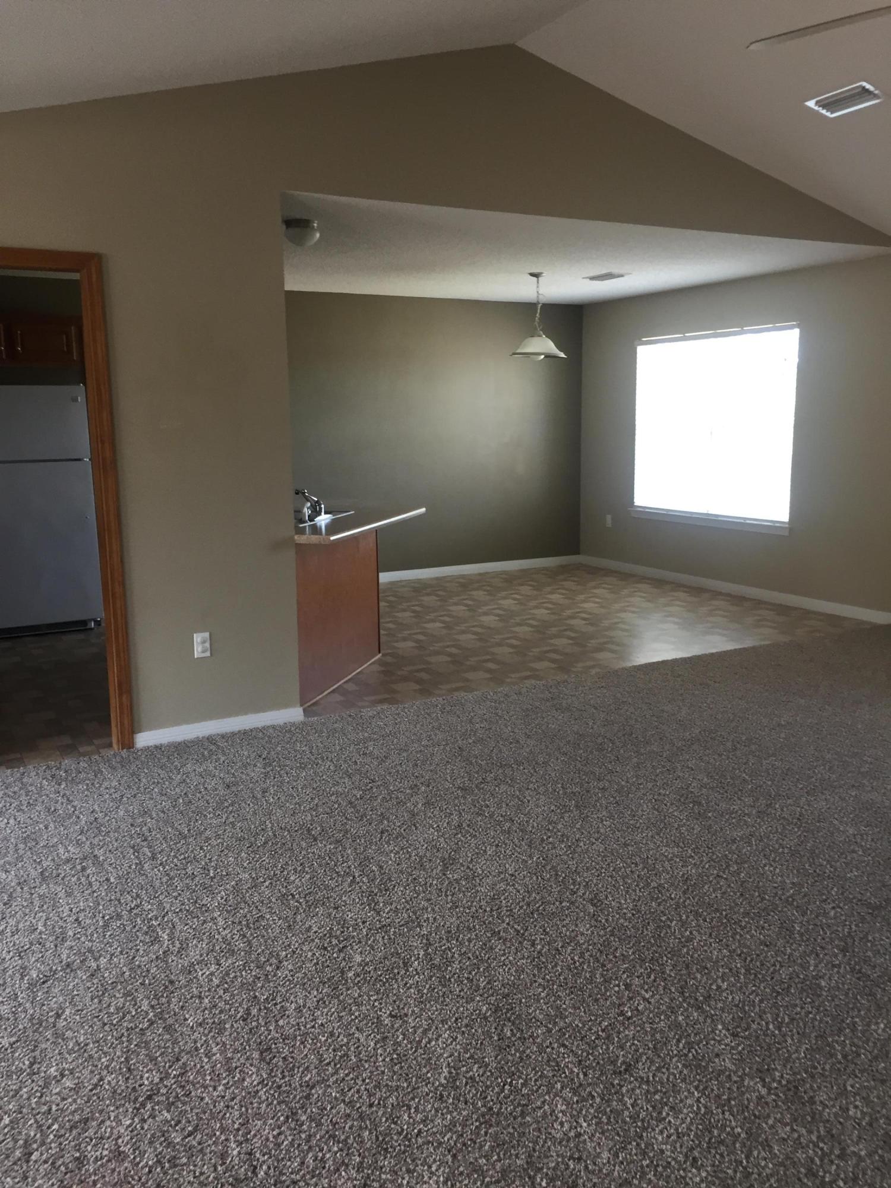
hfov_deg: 48.2
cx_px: 446
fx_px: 995
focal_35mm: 29
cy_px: 594
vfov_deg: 61.7
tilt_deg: -9.2
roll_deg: -0.4
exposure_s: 1/30
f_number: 2.2
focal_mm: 4.15
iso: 64
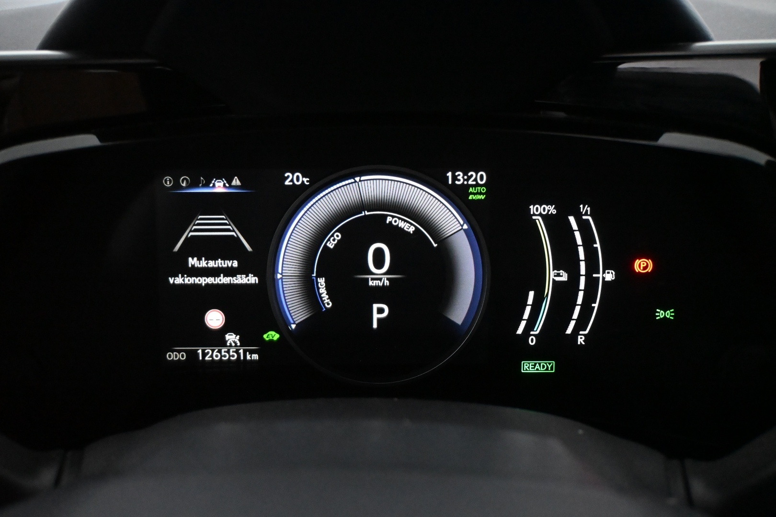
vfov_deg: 41.7
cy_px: 258
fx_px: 679
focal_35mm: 32
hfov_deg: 59.5
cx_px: 388
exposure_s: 1/60
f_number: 4
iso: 8000
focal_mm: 21
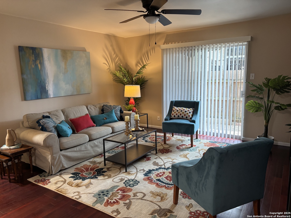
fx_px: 219
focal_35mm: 26
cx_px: 146
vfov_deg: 53.1
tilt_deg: -8.9
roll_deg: +1.7
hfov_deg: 67.3
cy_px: 109
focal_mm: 5.96
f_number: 1.6
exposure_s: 1/60
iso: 200
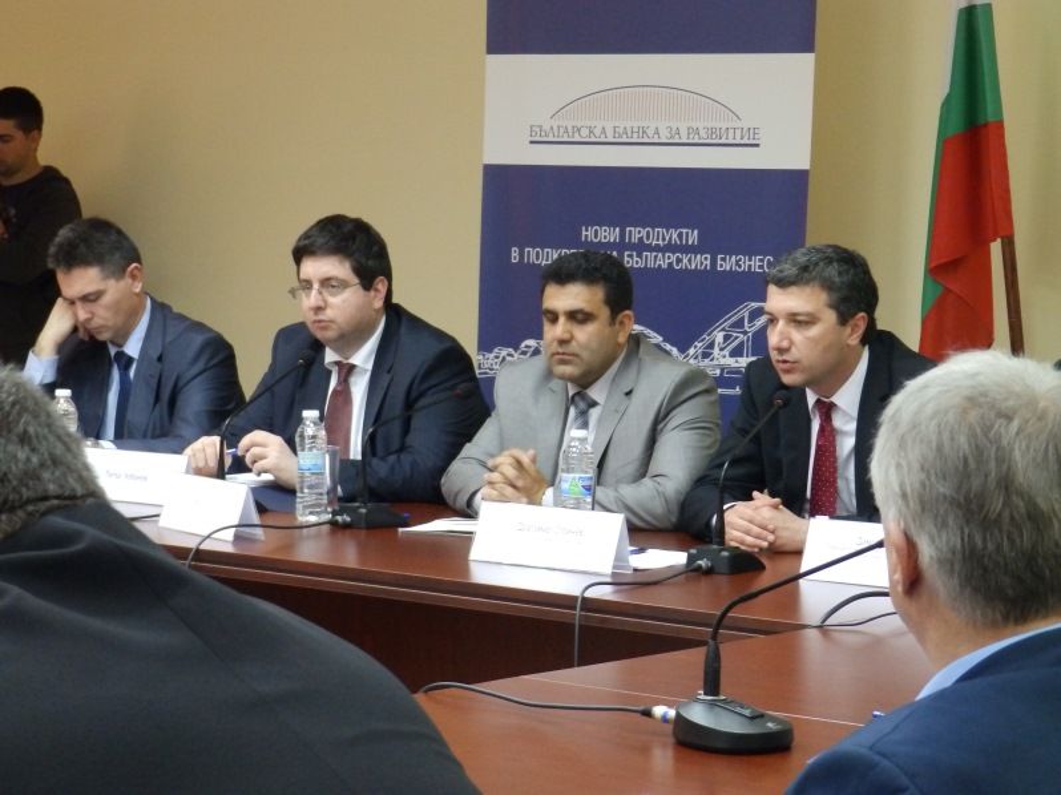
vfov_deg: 14.8
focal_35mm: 100
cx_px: 530
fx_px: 3064
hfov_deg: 19.6
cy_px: 398
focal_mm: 17.9
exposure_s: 1/20
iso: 800
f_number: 4.6
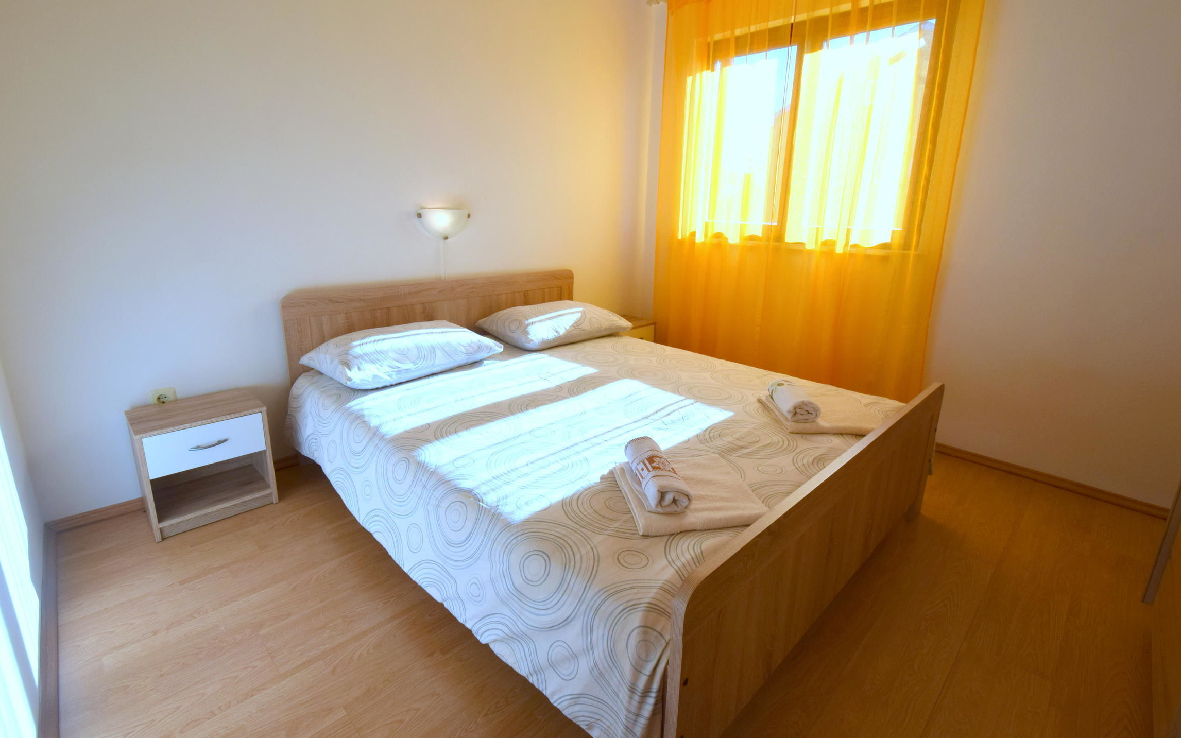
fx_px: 515
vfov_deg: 71.0
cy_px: 328
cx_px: 579
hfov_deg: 97.8
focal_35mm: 16
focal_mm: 10
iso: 280
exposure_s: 1/250
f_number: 8
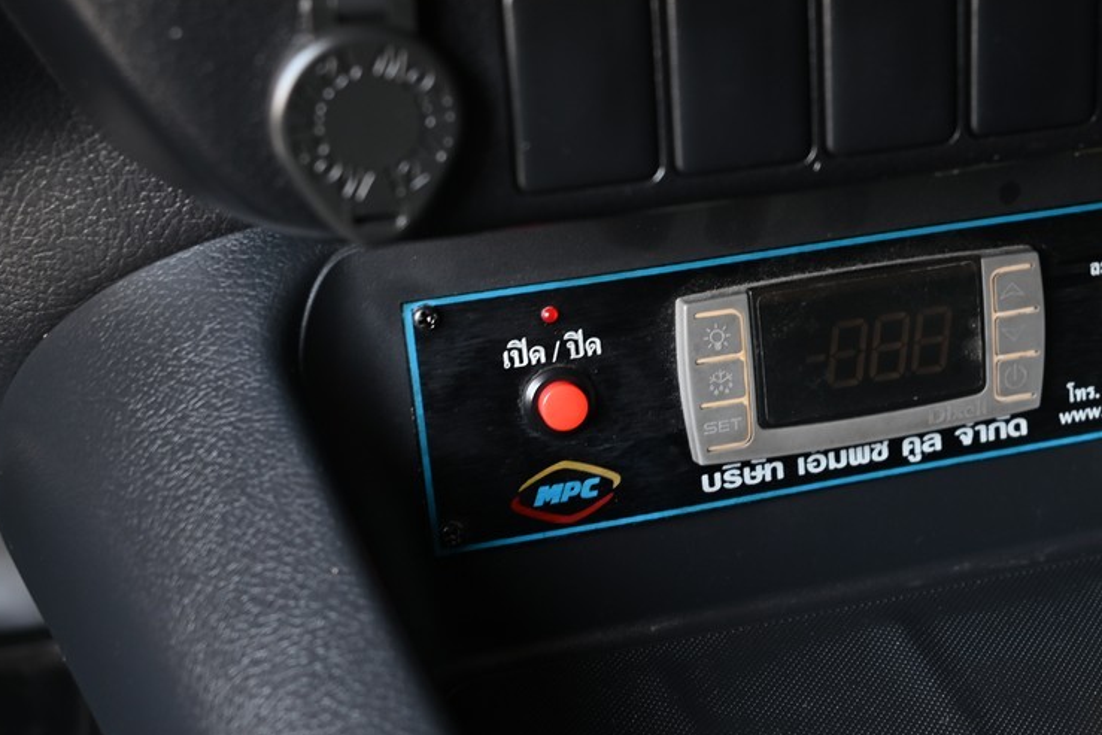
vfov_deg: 20.3
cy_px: 361
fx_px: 2051
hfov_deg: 29.7
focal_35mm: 67
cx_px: 801
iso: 400
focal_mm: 45
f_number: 6
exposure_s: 1/30
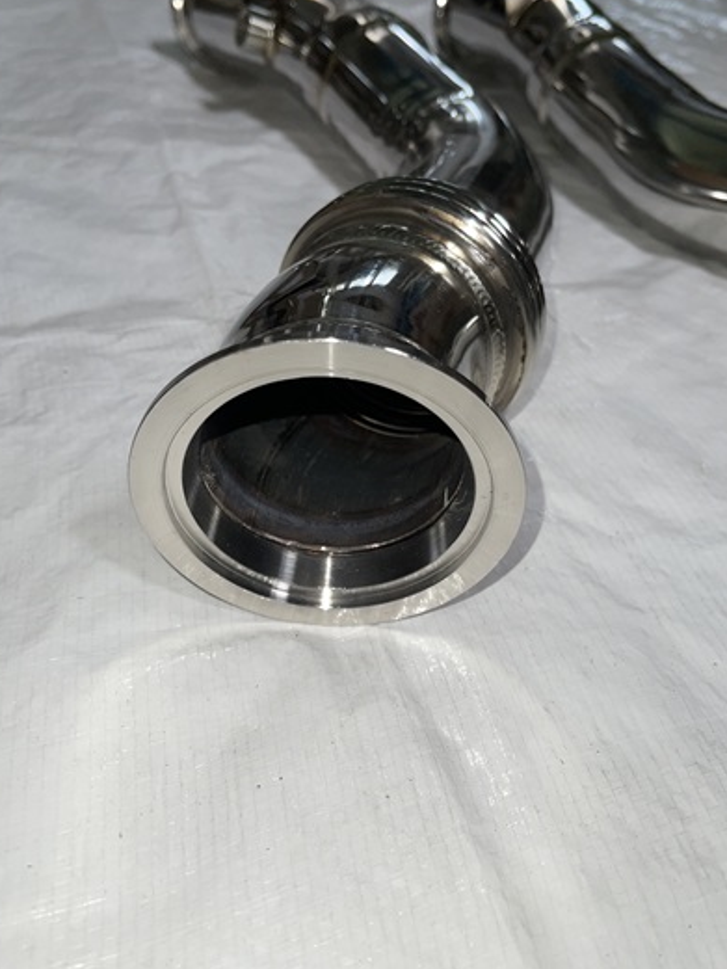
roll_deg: -5.4
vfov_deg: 61.4
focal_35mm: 29
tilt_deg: -36.3
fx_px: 812
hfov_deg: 48.2
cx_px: 393
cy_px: 415
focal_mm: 5.1
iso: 32
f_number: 1.6
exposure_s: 1/78
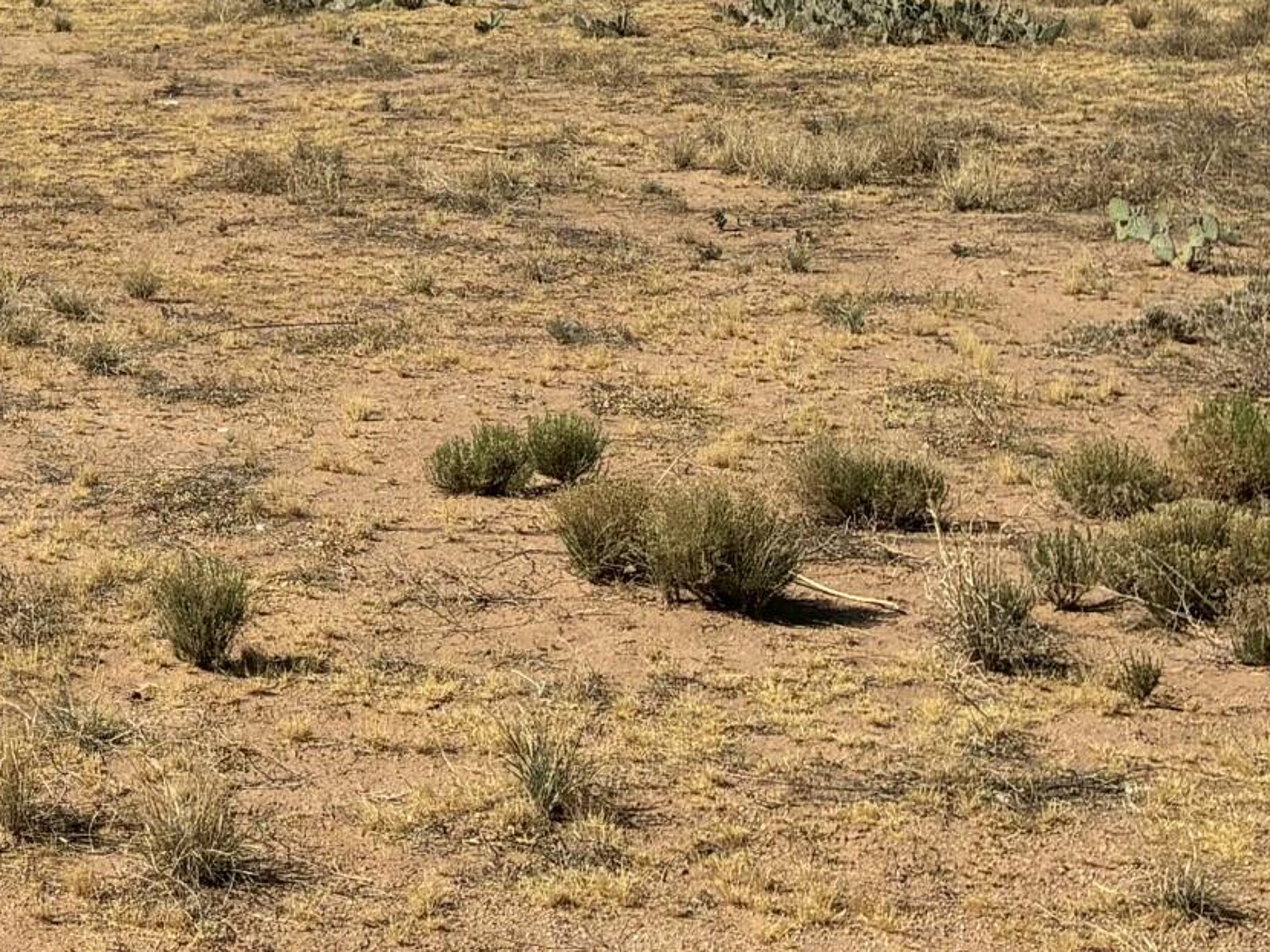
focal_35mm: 94
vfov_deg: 15.2
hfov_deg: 19.1
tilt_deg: +0.8
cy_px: -201
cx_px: -442
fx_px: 3448
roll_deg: +1.8
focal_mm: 4.2
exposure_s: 1/2611
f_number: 1.64
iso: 25
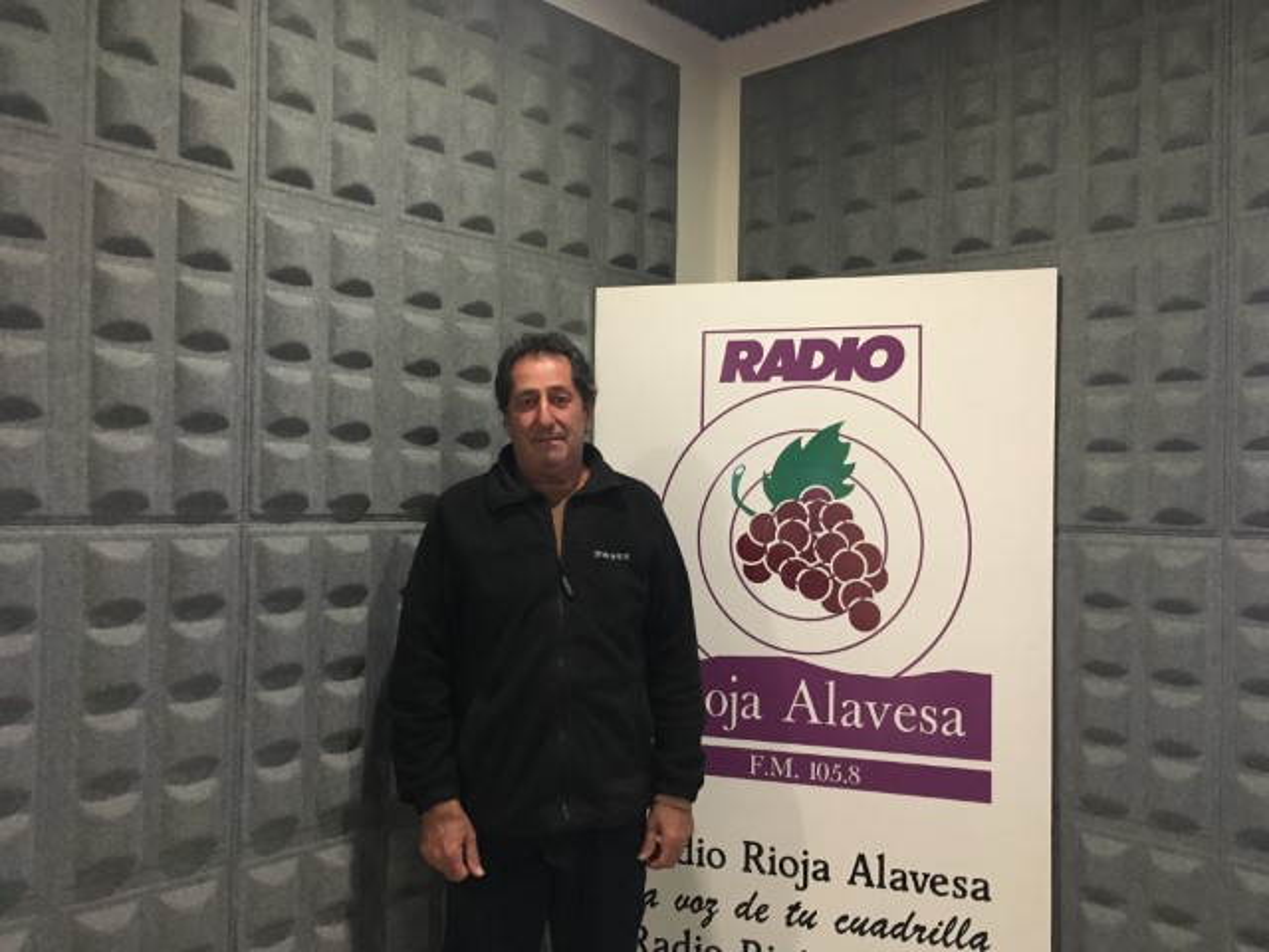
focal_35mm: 29
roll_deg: -1.4
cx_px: 634
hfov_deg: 61.7
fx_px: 1063
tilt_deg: -0.6
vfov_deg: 48.2
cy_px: 476
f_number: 2.2
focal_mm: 4.15
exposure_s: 1/17
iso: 250
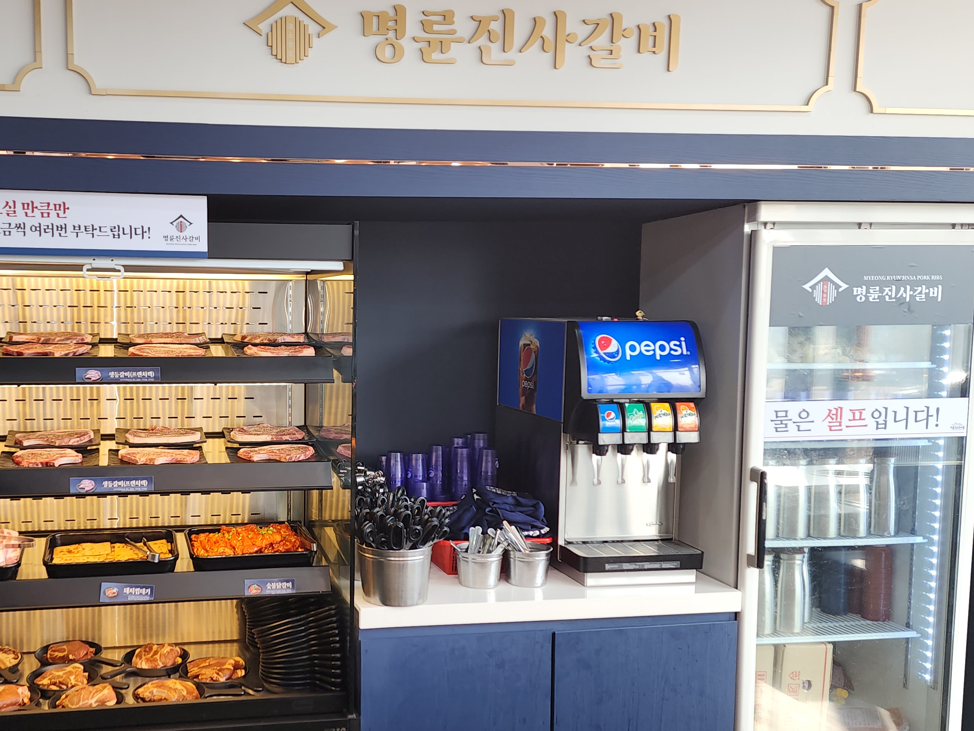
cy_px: 425
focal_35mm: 36
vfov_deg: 39.5
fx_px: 1013
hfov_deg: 50.0
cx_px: 292
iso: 16
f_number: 1.8
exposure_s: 1/60
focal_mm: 6.4
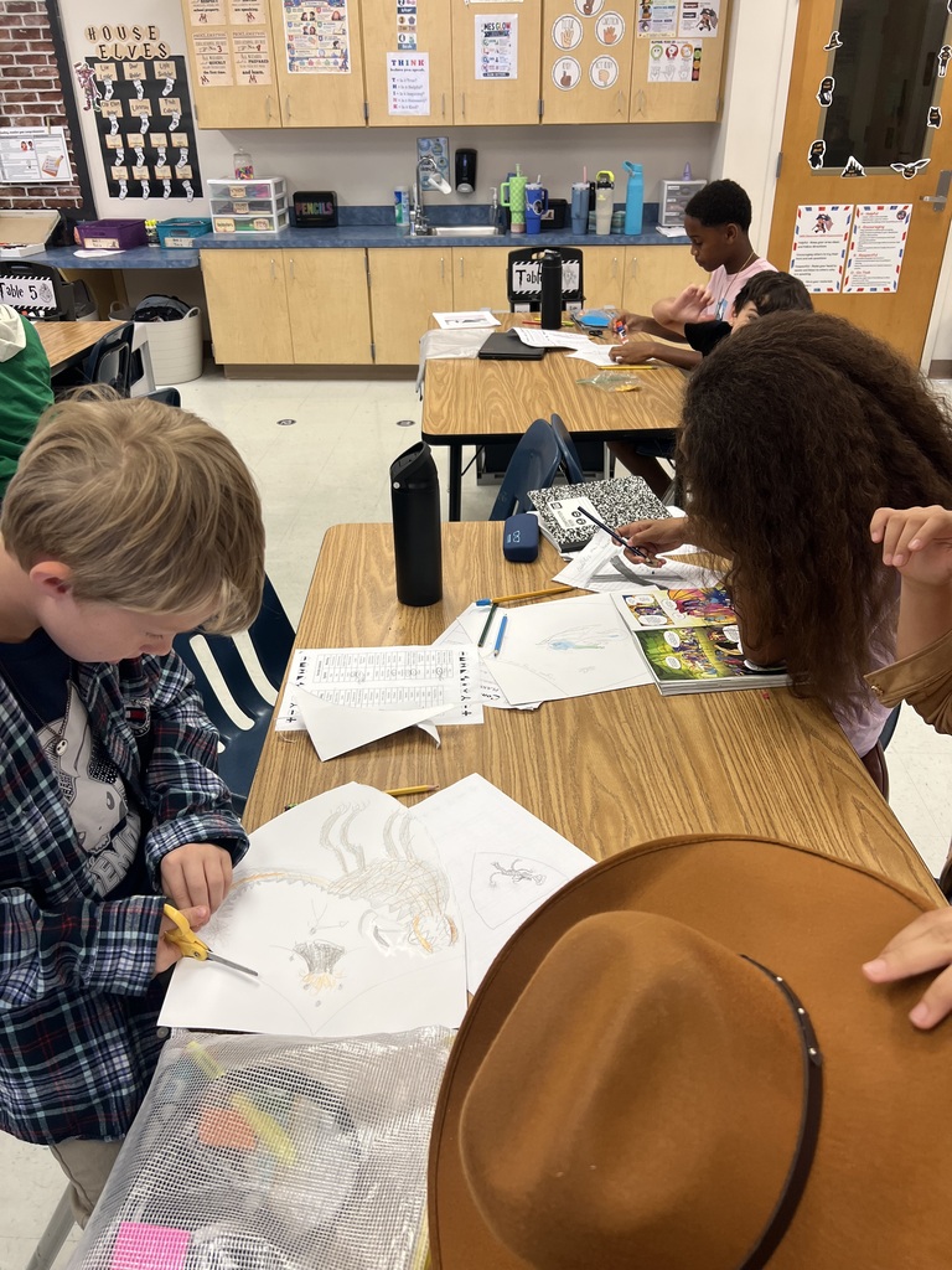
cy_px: 635
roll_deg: +0.6
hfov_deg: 53.1
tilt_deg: -27.9
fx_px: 953
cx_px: 476
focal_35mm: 26
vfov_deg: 67.3
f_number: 1.5
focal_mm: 5.7
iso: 80
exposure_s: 1/120
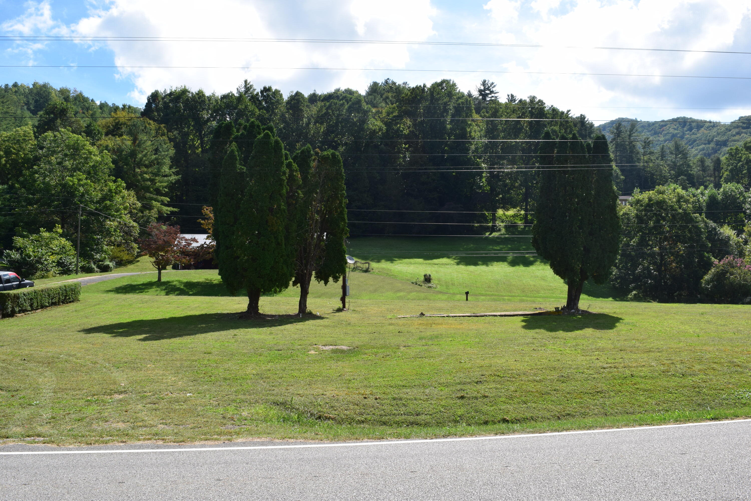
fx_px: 563
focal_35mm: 27
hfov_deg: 67.4
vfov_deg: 47.9
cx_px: 376
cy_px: 250
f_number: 11
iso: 400
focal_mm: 18
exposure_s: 1/400
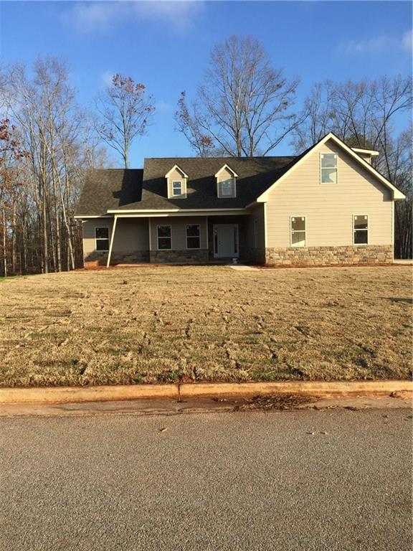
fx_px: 461
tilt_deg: -2.2
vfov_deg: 61.7
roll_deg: +1.4
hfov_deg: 48.2
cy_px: 276
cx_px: 206
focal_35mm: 29
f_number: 2.2
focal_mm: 4.15
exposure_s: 1/1163
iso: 32
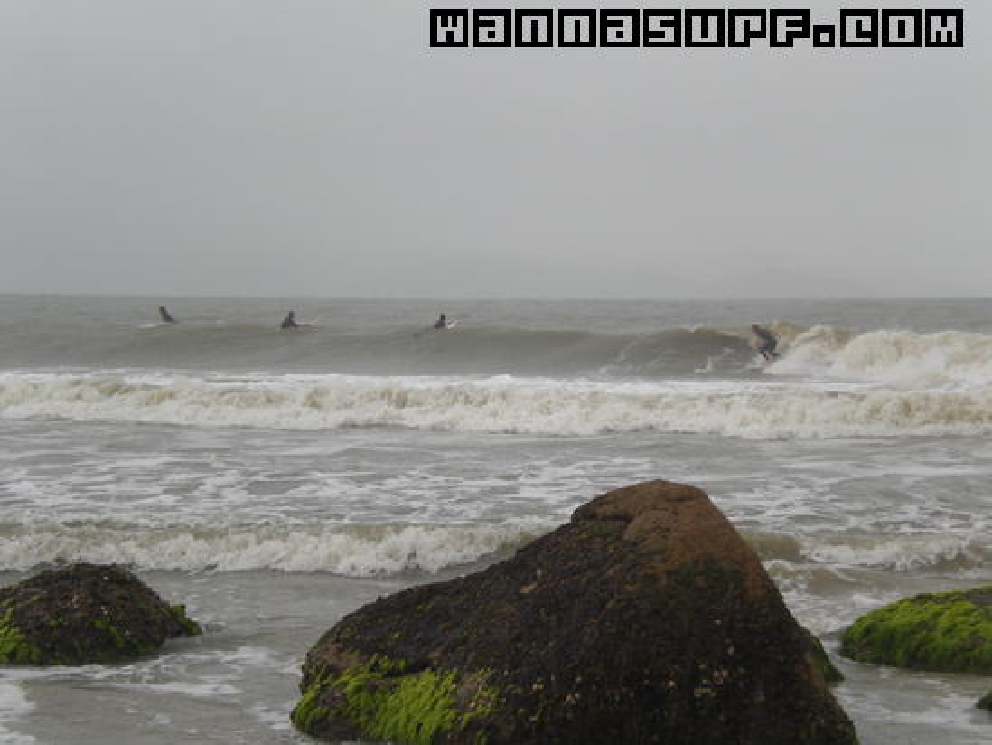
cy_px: 372
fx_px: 2866
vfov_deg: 14.8
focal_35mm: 100
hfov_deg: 19.6
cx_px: 496
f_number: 5.4
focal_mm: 16.51
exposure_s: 1/160
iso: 100
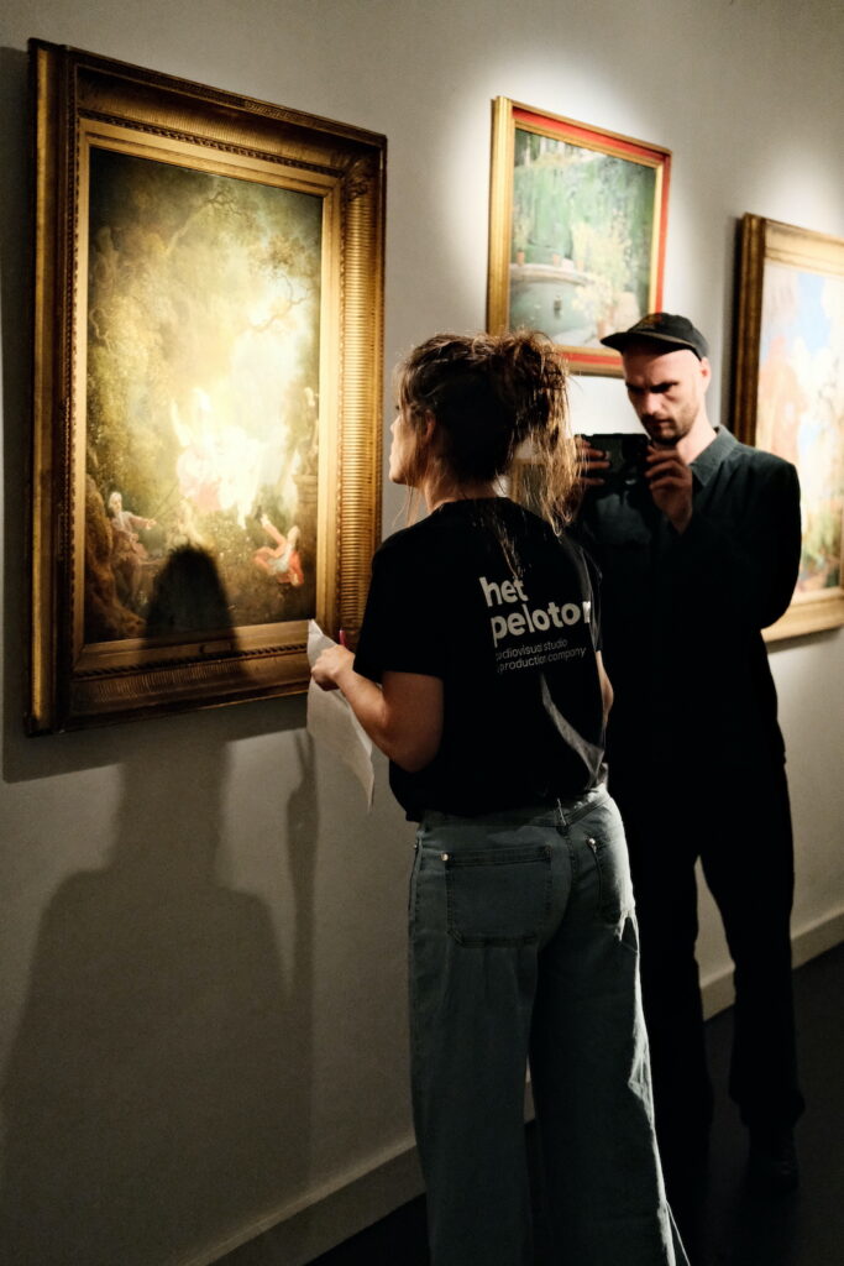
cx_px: 422
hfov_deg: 25.5
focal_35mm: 53
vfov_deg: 37.5
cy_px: 633
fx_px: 1863
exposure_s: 1/105
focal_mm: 35
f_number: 2
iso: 6400
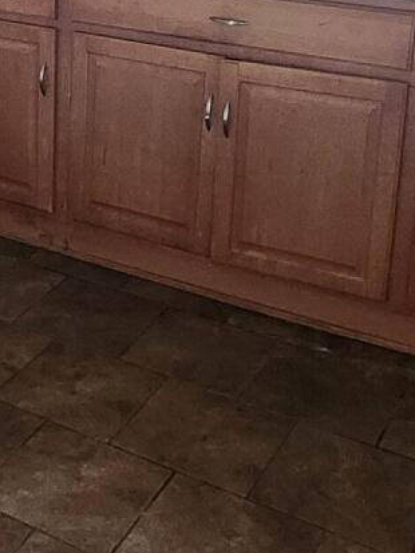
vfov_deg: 29.4
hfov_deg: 22.2
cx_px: -25
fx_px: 1007
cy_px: 47
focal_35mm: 63
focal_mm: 1.74
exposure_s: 1/30
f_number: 2.2
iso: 640
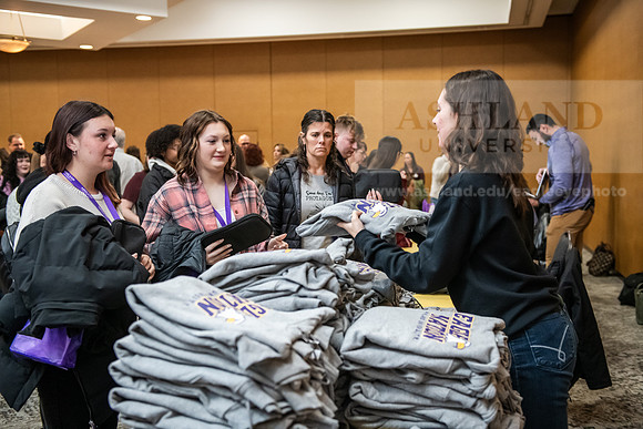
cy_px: 214
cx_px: 322
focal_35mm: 44
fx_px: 786
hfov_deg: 44.5
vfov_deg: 30.5
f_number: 3.2
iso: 3200
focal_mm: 44
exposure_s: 1/200
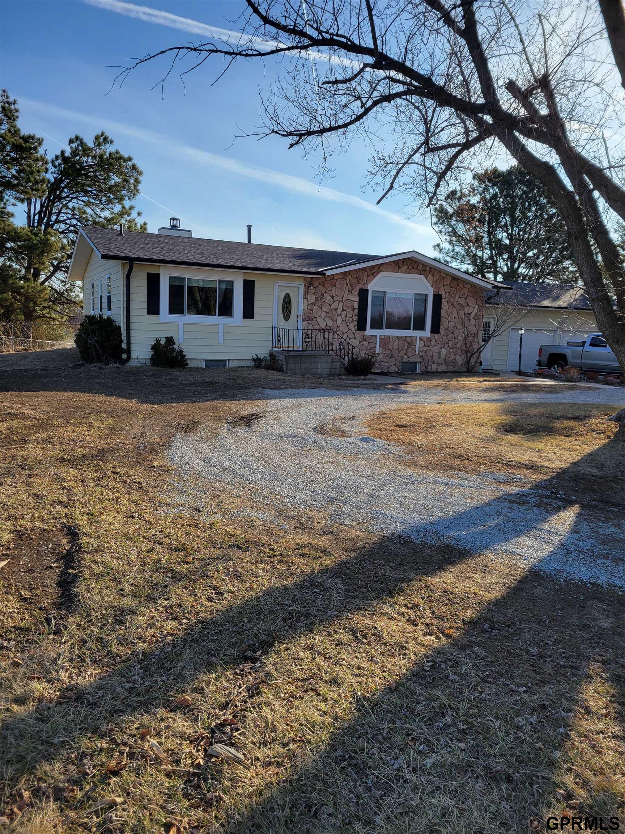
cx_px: 312
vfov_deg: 67.3
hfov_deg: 53.1
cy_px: 417
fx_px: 626
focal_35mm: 26
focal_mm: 5.4
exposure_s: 1/1799
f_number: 1.8
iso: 40
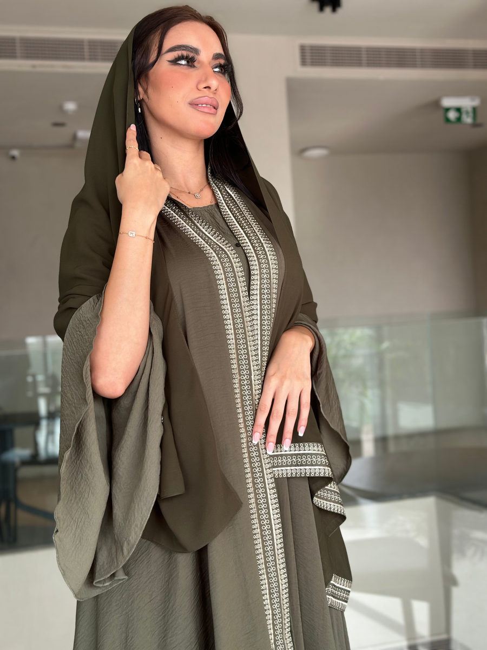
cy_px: 325
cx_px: 244
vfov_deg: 39.7
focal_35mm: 48
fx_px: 900
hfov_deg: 30.3
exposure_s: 1/181
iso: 80
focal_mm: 6.86
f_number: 1.78
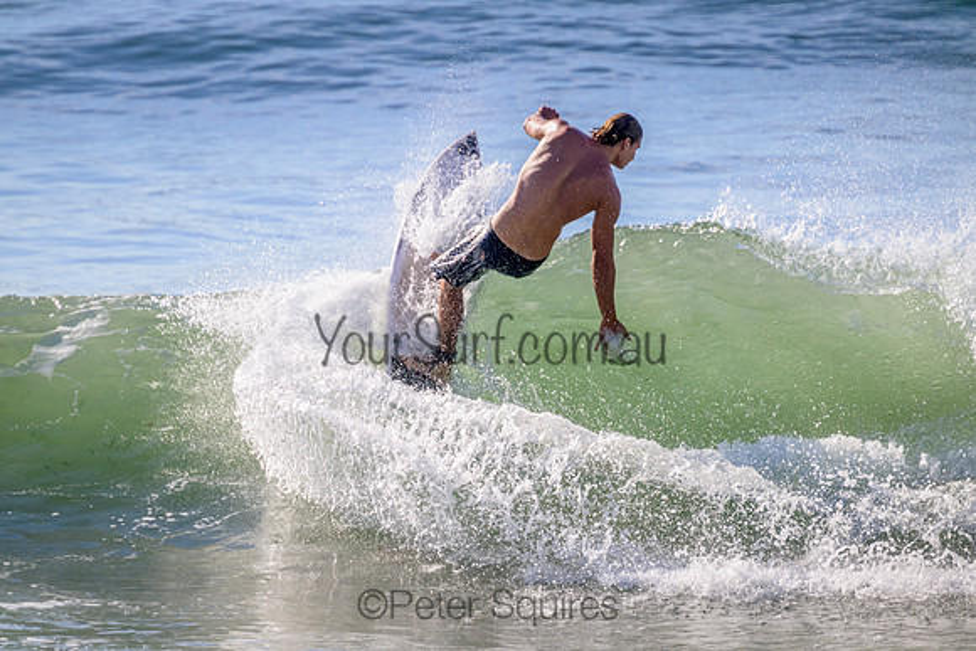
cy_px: 326
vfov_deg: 1.7
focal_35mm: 800
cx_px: 488
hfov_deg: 2.6
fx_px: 21693
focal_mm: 800
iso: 900
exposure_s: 1/2000
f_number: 11
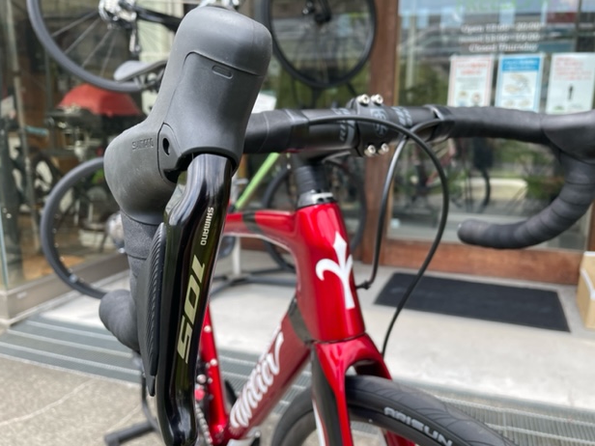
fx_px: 464
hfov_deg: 65.3
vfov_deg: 51.3
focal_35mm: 27
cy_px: 230
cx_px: 301
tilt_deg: -12.1
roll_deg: +0.4
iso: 32
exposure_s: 1/572
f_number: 1.6
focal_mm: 4.2
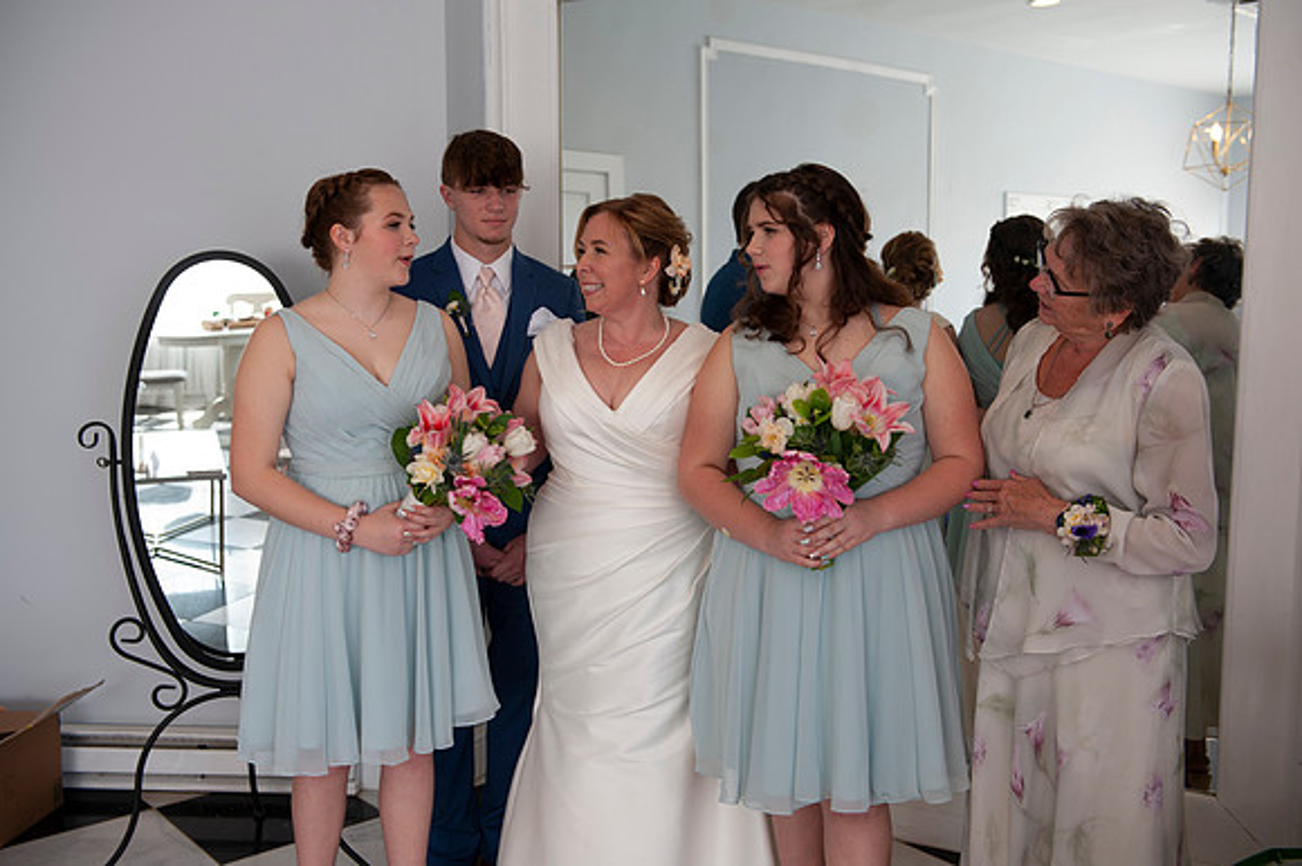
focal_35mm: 38
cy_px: 433
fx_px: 1373
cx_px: 651
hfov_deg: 50.7
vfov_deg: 35.0
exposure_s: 1/60
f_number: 4
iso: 125
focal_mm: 38
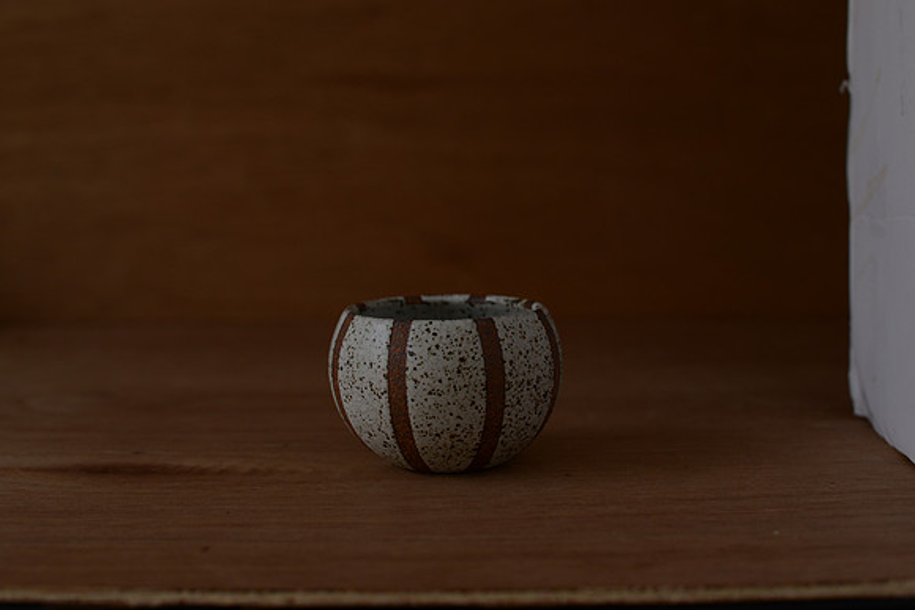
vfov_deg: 27.0
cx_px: 458
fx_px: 1271
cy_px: 305
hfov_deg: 39.6
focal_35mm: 50
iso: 500
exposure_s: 1/200
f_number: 4.5
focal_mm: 50
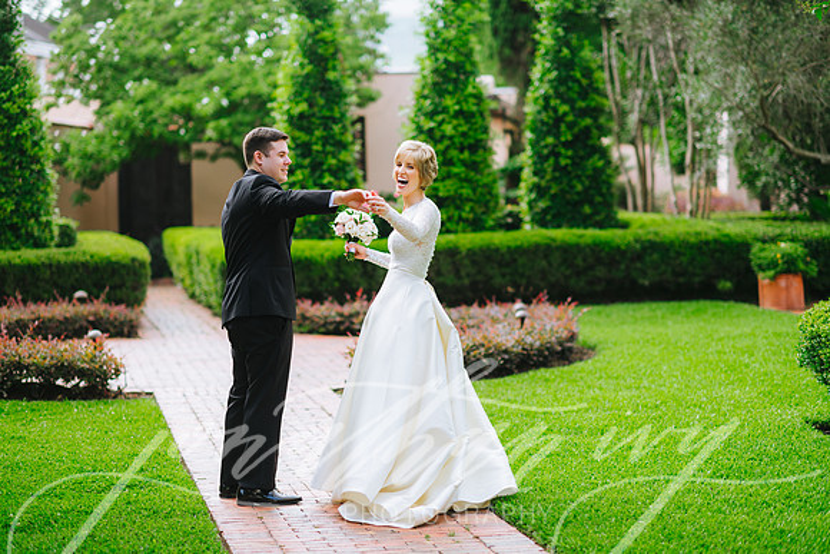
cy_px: 277
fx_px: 1960
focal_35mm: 85
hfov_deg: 23.9
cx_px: 415
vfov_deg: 16.1
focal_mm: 85
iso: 100
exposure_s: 1/500
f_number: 2
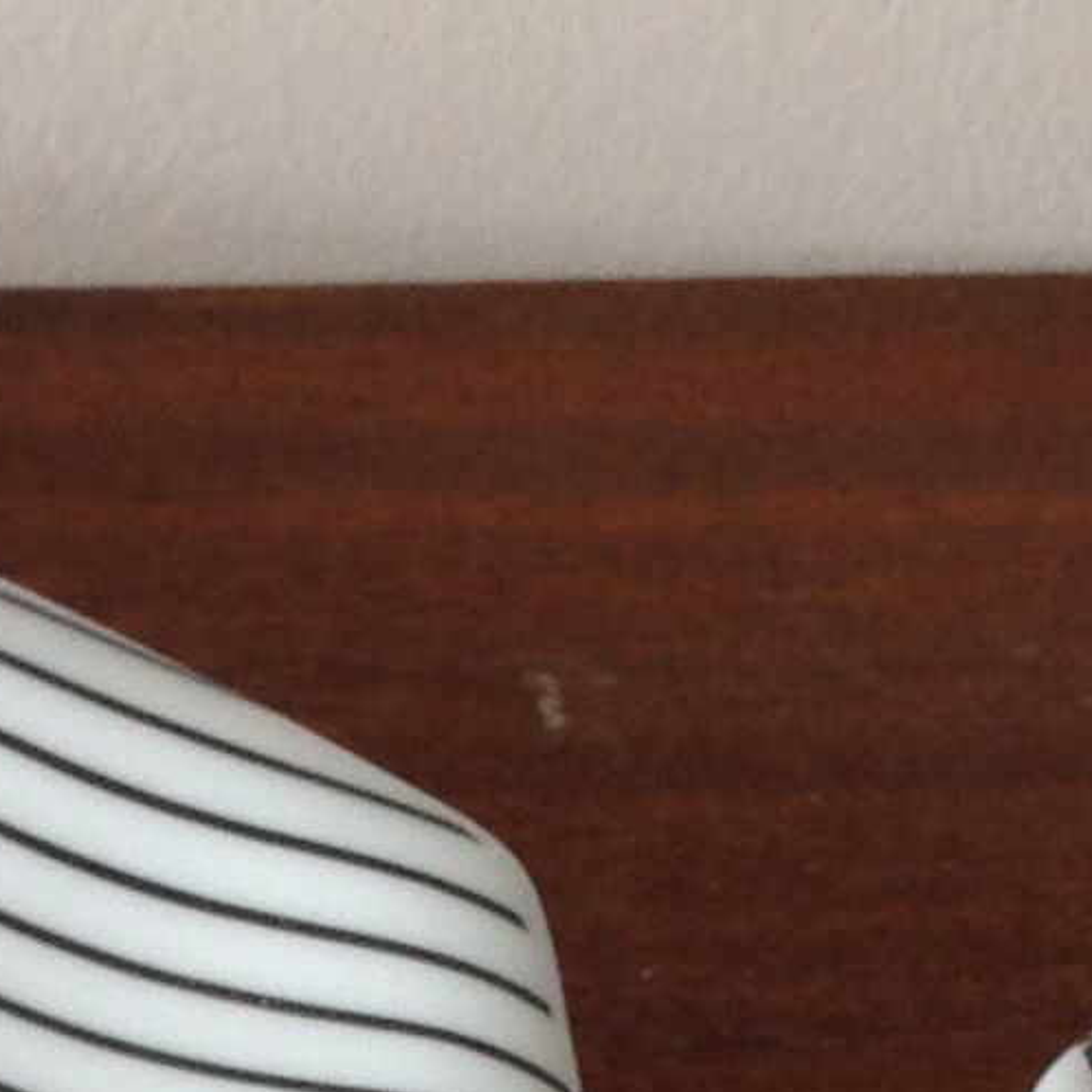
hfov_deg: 10.9
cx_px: 424
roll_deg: -1.5
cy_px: 1720
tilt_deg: -38.5
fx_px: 5746
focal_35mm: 161
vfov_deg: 10.4
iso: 64
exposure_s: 1/15
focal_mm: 4.28
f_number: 2.4
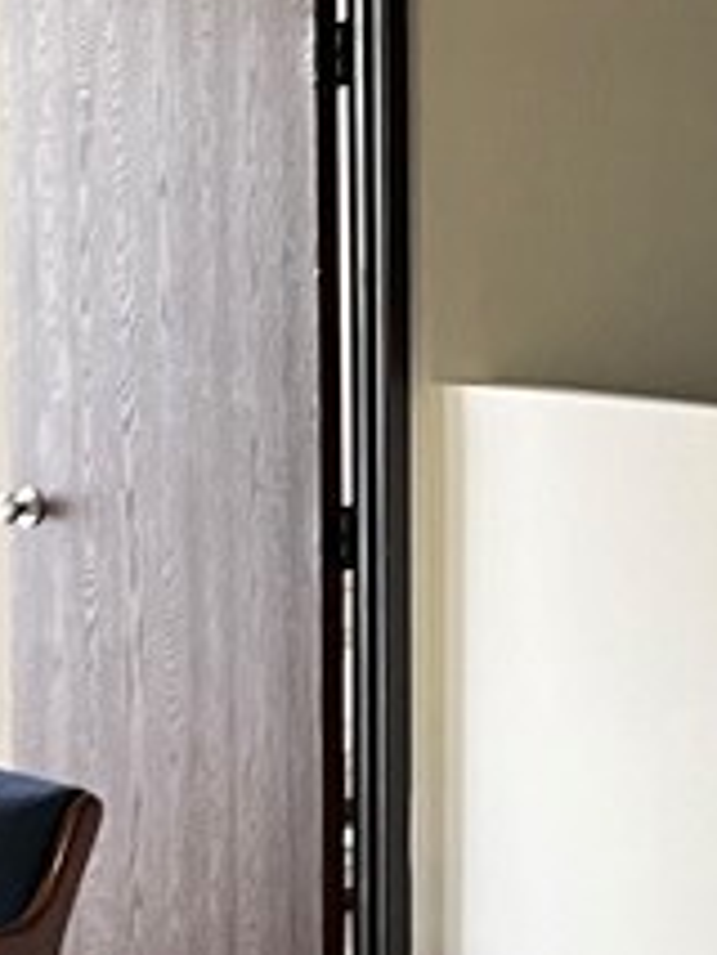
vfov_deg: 15.8
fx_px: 3449
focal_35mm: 125
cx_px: 686
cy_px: 448
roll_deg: -0.9
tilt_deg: -2.3
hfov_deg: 11.8
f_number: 1.5
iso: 400
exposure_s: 1/40
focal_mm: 5.7
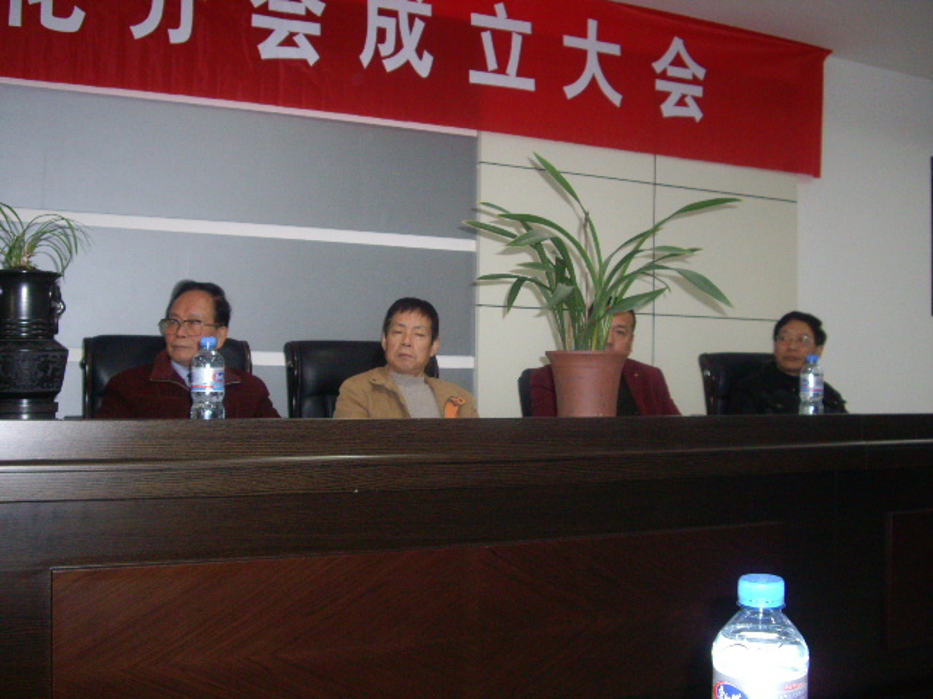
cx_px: 466
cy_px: 350
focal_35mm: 38
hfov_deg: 49.0
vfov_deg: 37.7
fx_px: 1024
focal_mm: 7.9
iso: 400
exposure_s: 1/40
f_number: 2.8
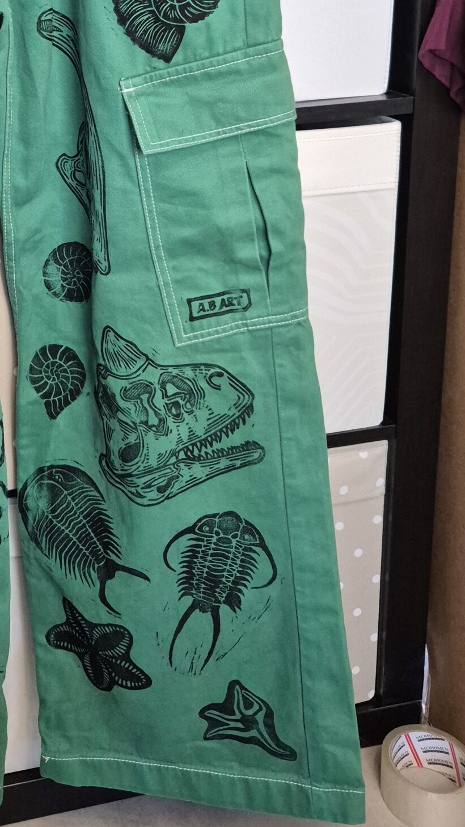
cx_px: -14
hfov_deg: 25.6
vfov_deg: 43.9
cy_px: 150
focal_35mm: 44
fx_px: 965
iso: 1250
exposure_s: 1/100
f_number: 1.8
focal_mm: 5.4
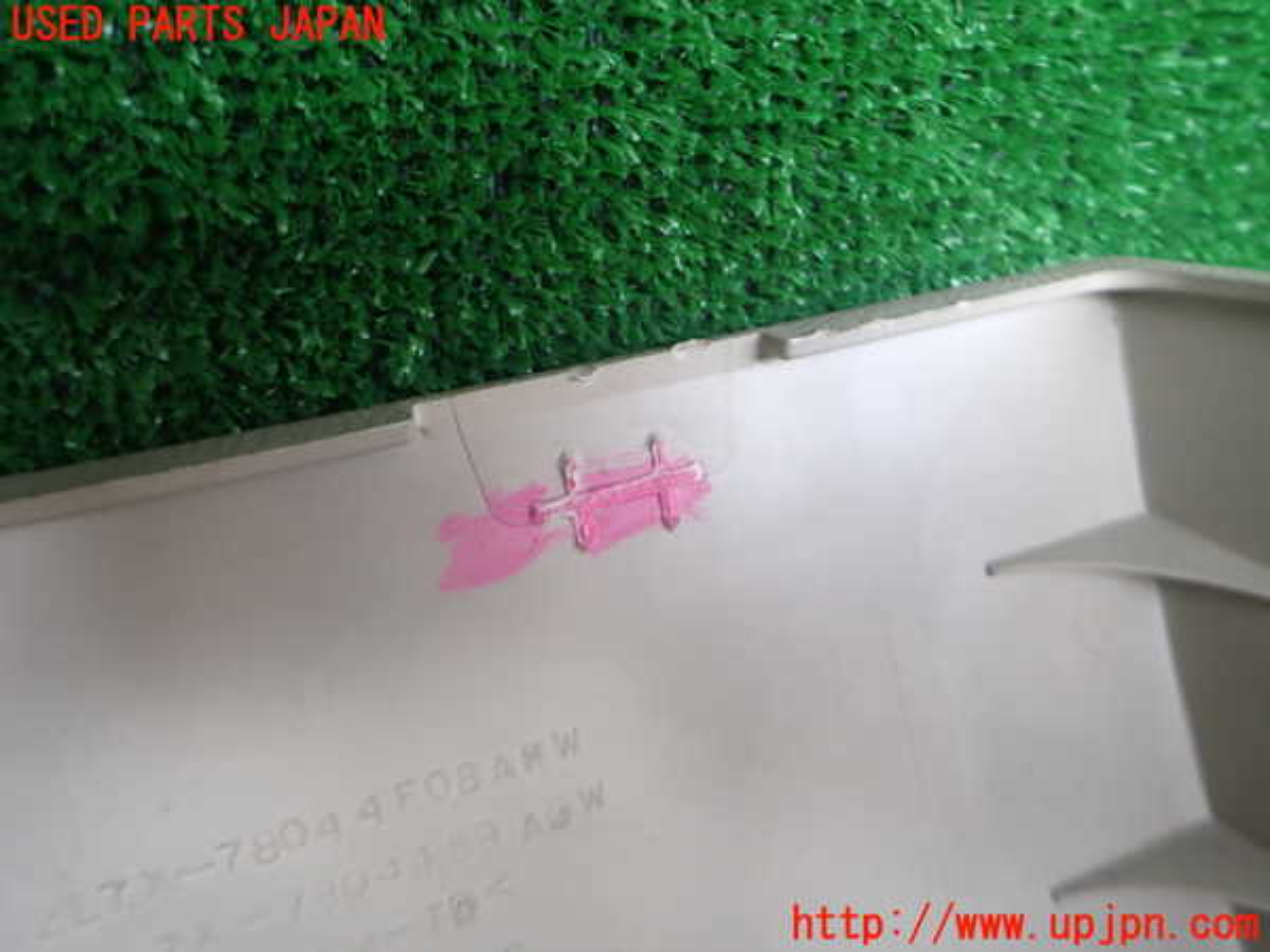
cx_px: 635
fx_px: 917
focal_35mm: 25
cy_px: 476
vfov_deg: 54.9
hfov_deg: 69.4
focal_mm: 4.5
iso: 100
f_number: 2
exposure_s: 1/125
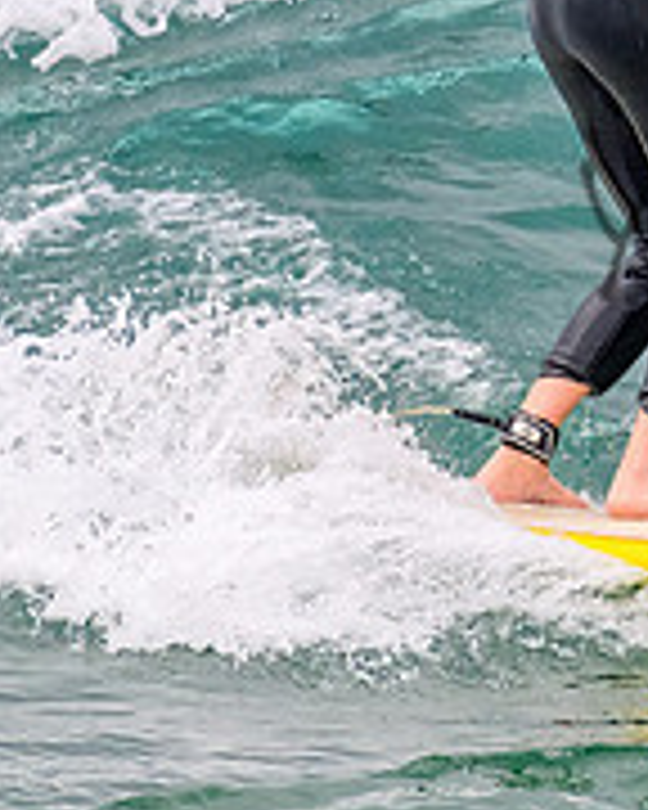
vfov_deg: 0.6
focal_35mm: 3167
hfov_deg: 0.5
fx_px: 75922
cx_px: 1175
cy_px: 99
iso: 1100
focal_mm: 800
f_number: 11
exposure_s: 1/2000
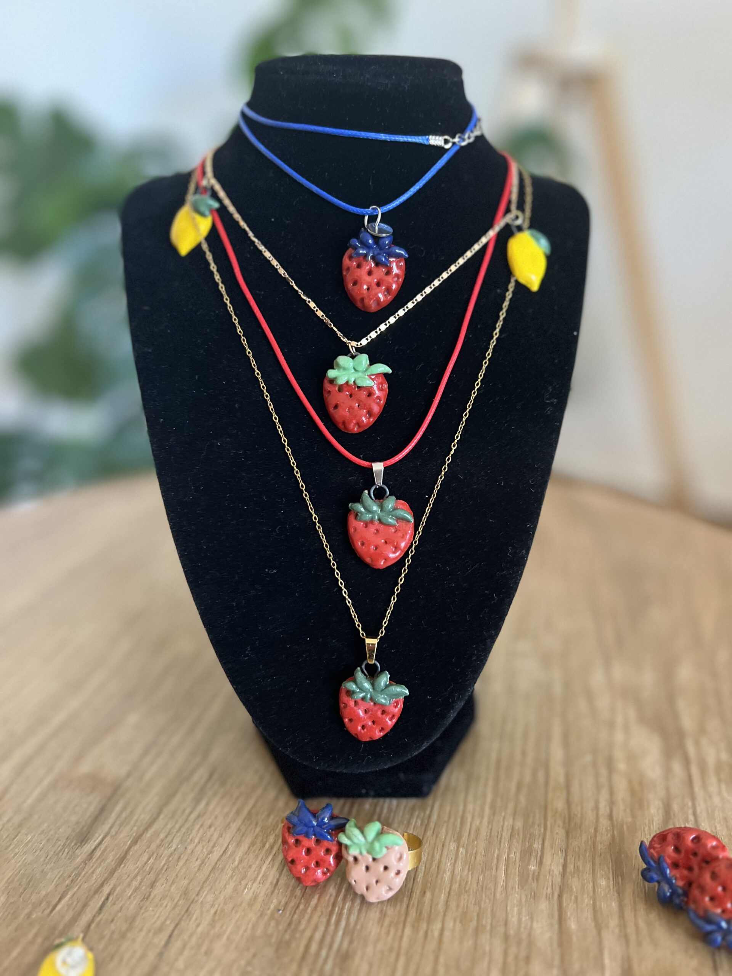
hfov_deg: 53.1
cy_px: 488
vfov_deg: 67.3
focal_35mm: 26
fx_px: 733
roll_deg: +2.3
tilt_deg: -23.6
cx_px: 366
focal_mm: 5.7
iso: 500
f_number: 1.5
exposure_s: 1/60
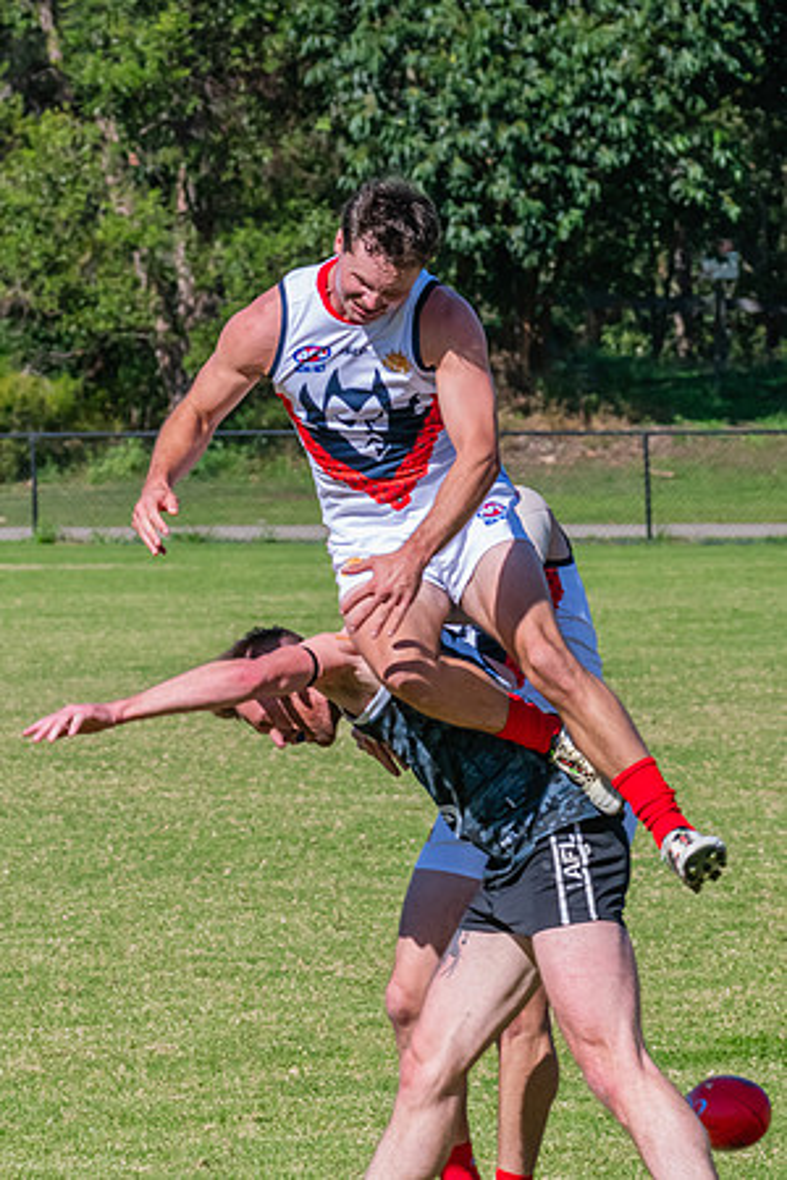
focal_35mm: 371
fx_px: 12149
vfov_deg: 5.6
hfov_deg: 3.7
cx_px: 361
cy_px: 576
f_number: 16
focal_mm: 240
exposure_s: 1/1250
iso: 1600
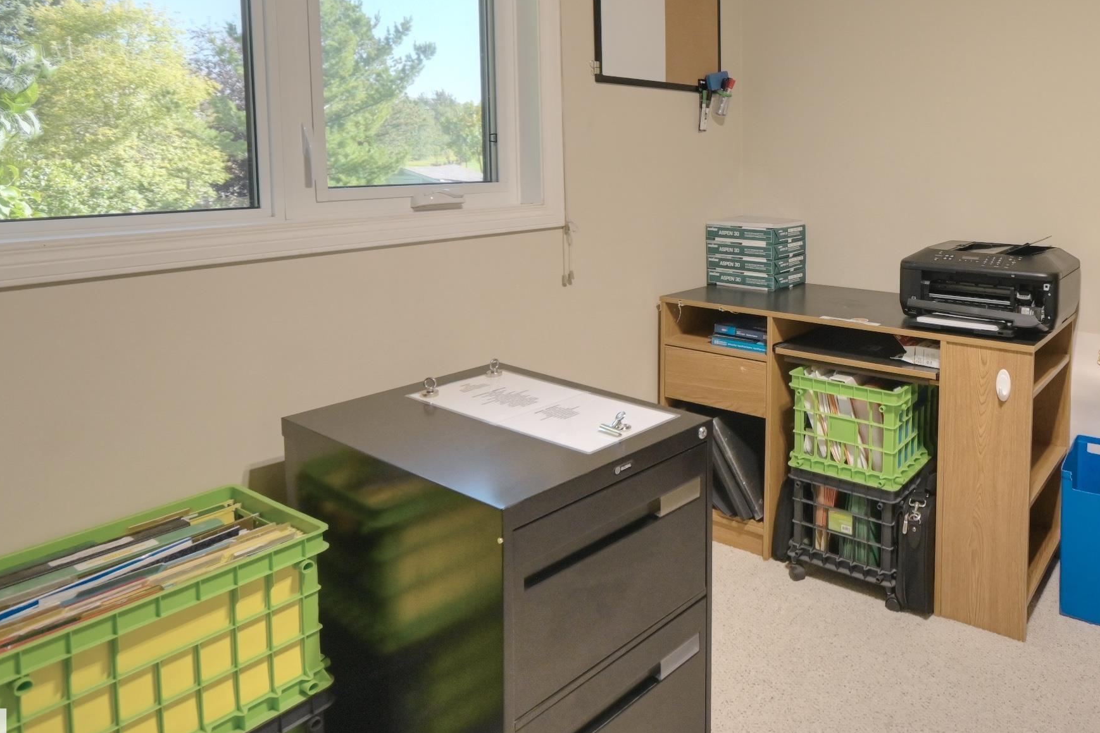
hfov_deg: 69.0
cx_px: 823
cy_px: 208
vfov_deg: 51.5
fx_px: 733
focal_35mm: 24
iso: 1600
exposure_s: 1/640
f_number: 5
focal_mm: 10
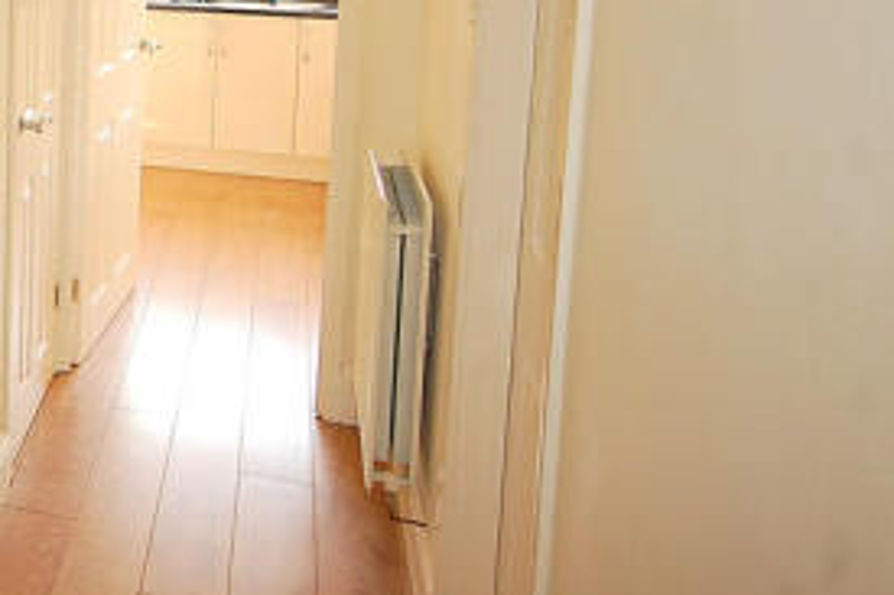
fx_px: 1067
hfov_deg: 37.5
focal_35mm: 43
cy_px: 0
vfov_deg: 29.1
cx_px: -104
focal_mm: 12
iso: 400
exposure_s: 1/60
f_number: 4.5
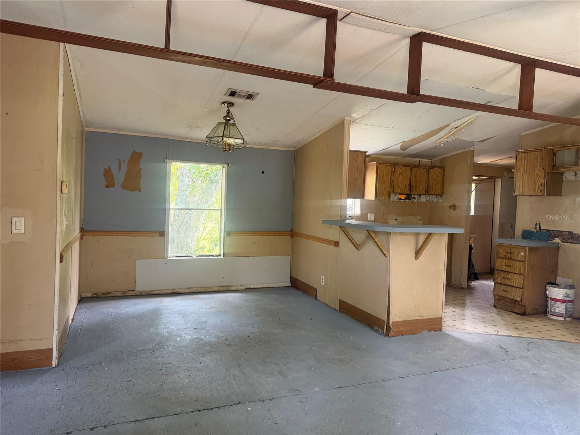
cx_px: 290
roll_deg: -1.5
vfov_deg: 56.8
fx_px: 402
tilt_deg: -1.1
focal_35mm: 24
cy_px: 218
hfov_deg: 71.6
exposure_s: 1/60
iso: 320
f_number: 1.78
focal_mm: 6.76
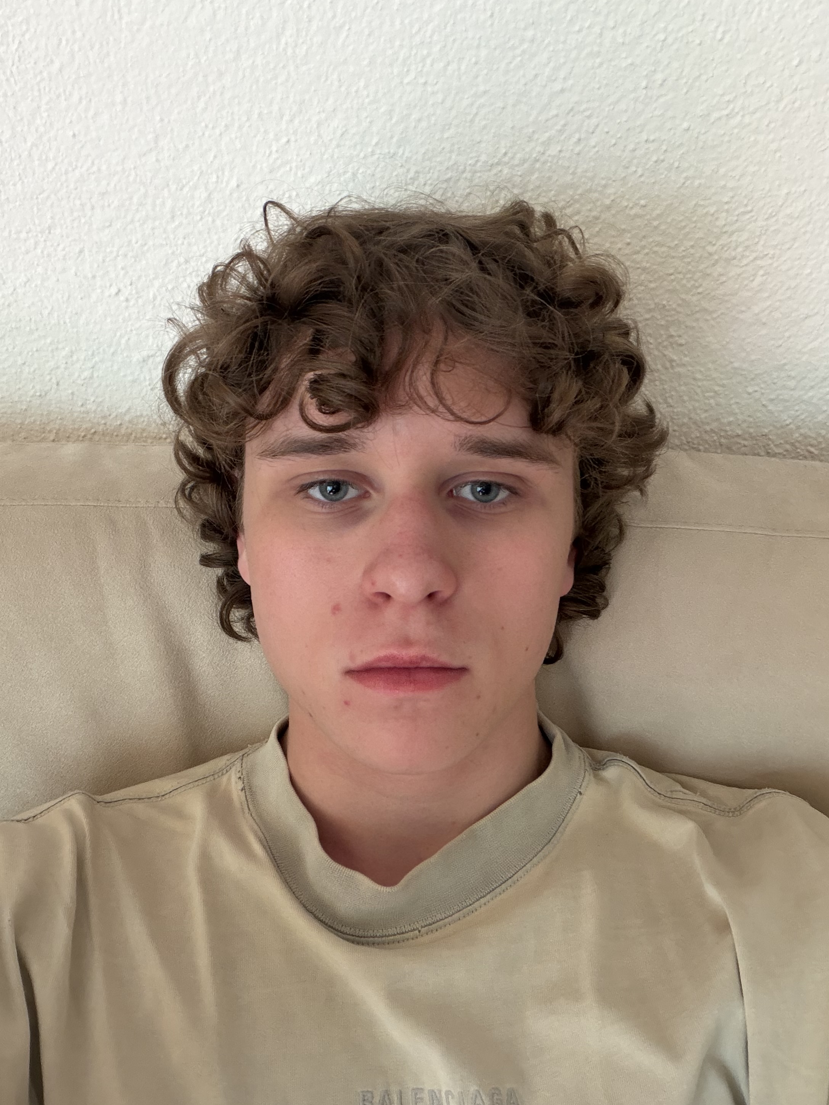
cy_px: 568
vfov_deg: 56.8
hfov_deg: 44.1
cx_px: 393
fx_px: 1022
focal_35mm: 32
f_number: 1.9
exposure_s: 1/33
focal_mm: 2.71
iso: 250
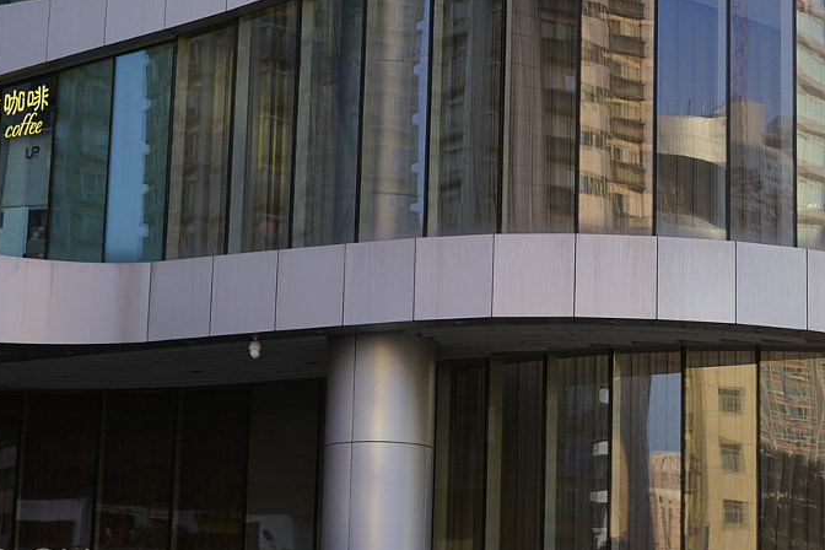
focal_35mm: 119
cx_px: 767
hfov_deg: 16.9
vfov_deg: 11.5
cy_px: 83
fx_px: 2727
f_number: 4.5
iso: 100
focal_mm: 50
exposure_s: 1/200
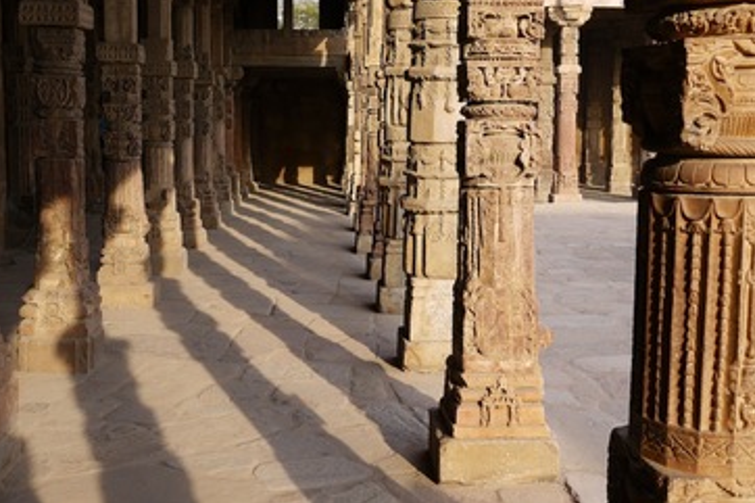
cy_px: 192
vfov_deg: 29.1
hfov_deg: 42.8
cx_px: 384
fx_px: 964
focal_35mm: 46
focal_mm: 20
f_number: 3.5
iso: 100
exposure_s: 1/400
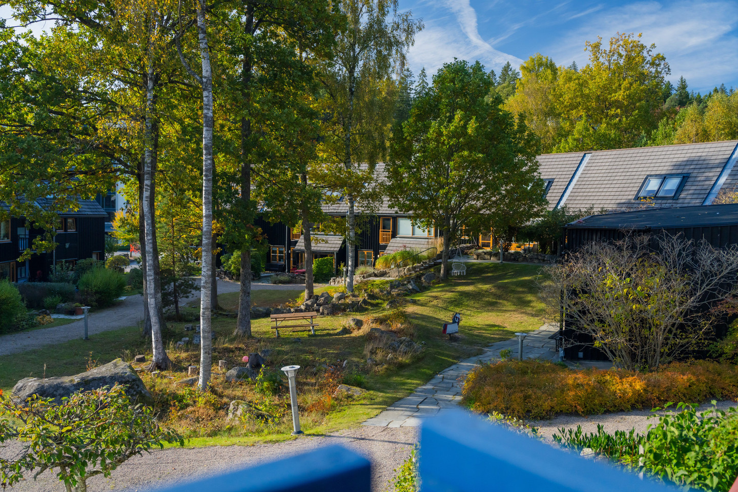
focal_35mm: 30
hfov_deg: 61.9
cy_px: 246
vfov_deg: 43.6
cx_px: 369
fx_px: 615
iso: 800
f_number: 2.8
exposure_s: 1/2500
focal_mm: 30
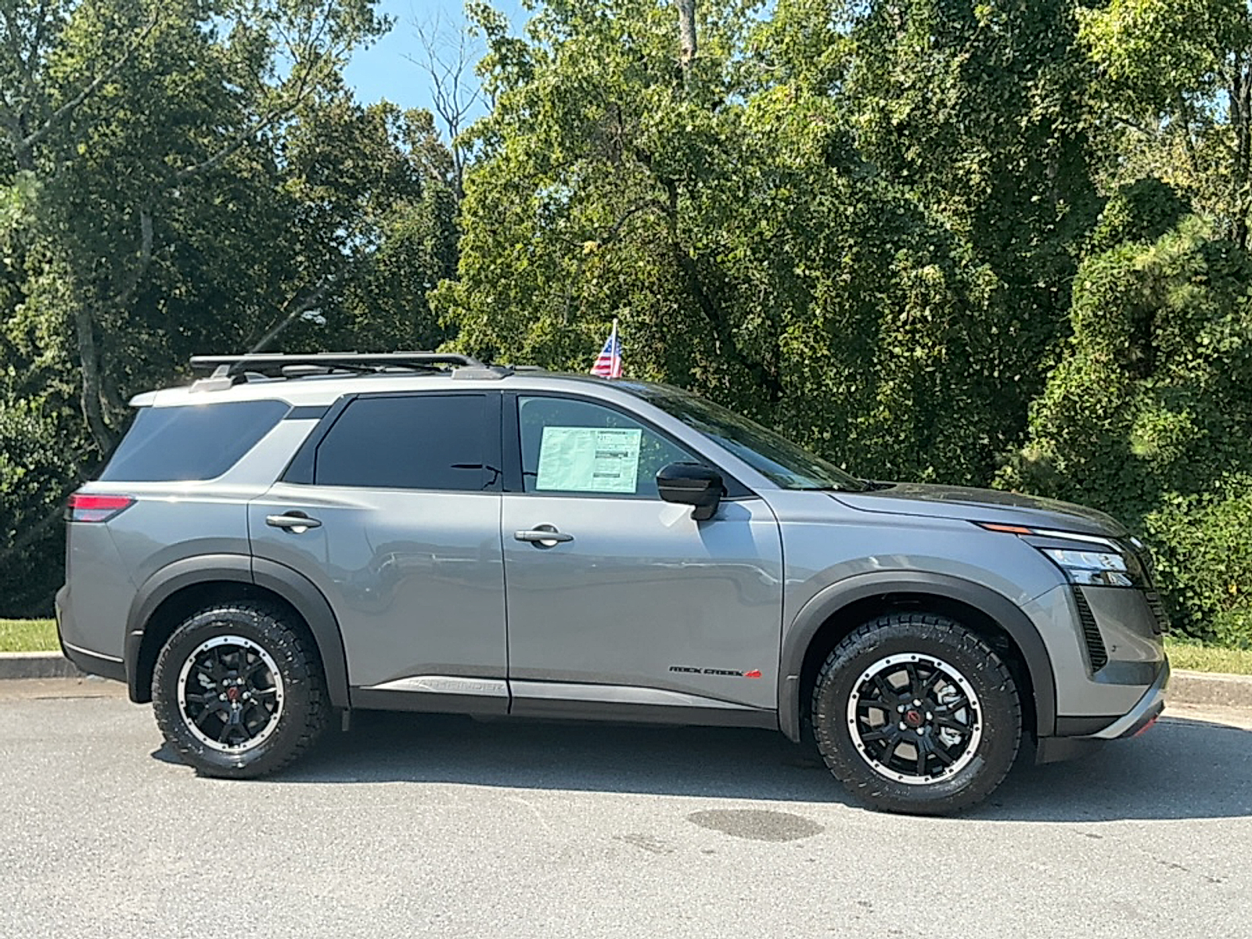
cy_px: 470
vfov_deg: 48.2
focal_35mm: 29
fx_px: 1049
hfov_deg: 61.7
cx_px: 626
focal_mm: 3
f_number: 1.8
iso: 25
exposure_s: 1/855
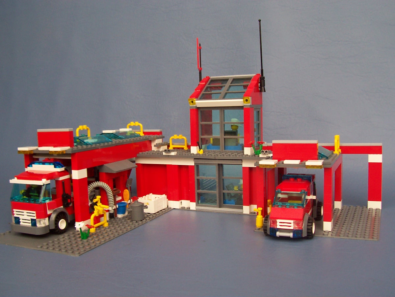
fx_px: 422
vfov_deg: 38.7
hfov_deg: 50.1
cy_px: 148
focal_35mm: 37
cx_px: 198
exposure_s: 1/180
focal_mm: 5.6
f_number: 2.8
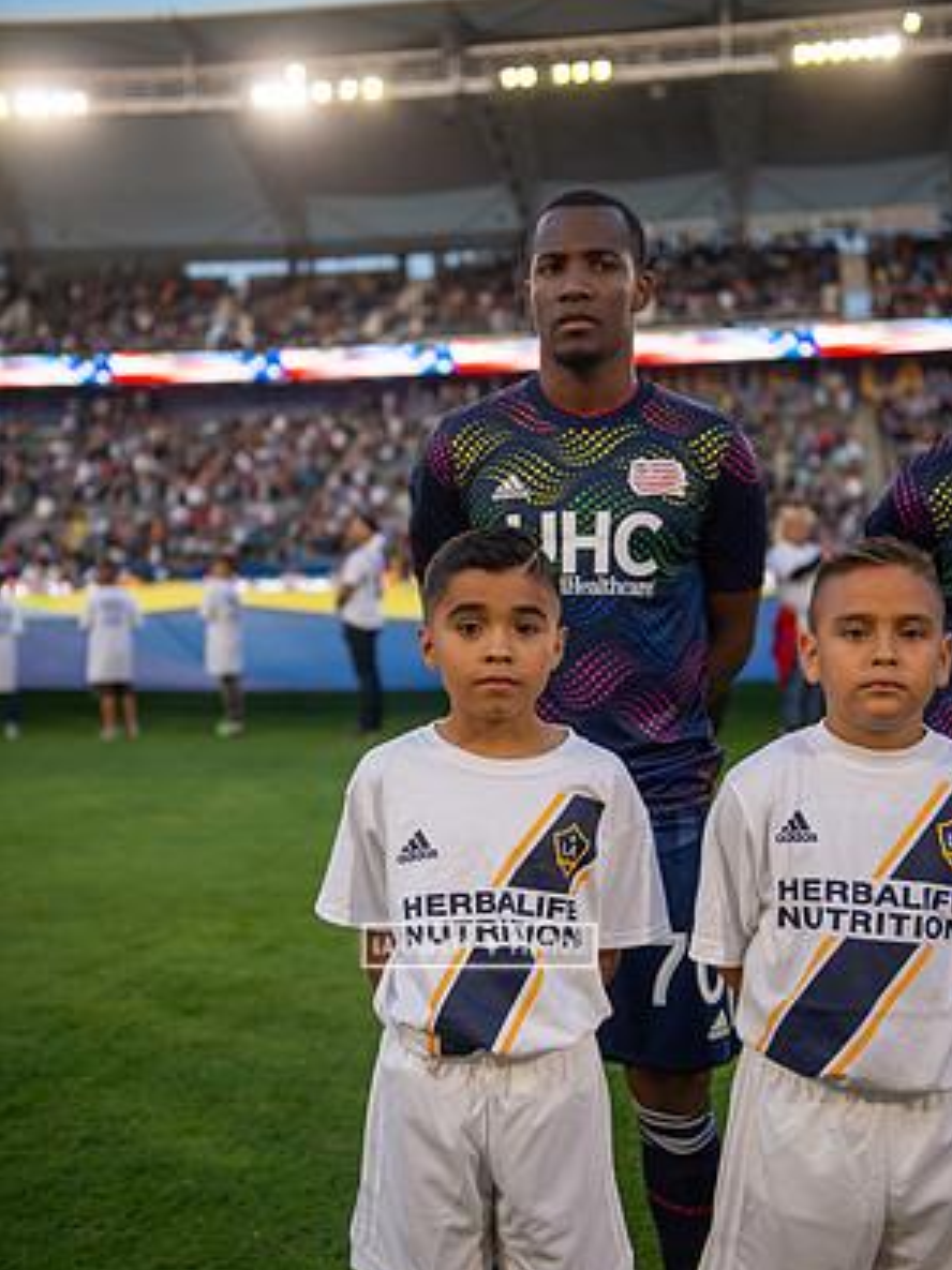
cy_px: 694
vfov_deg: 41.2
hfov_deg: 31.5
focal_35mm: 46
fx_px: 1688
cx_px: 479
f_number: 2.8
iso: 200
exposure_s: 1/1000
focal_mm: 42
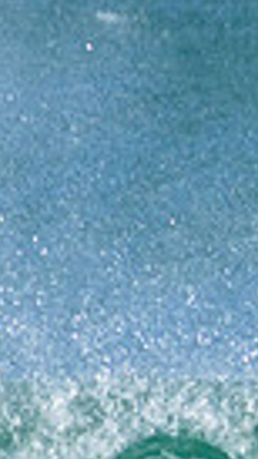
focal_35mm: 3540
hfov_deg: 0.3
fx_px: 43080
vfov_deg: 0.6
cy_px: 565
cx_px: 804
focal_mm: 800
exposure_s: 1/1600
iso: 2500
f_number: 11
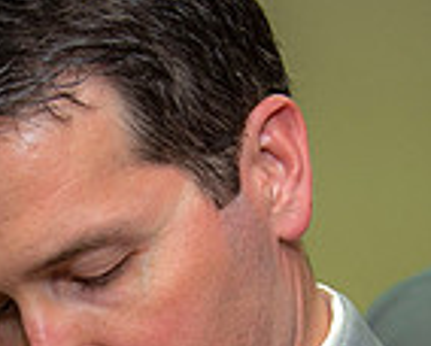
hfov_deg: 12.4
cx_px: -71
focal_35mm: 152
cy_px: 642
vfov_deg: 9.6
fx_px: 1942
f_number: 3.5
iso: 800
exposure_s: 1/200
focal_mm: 29
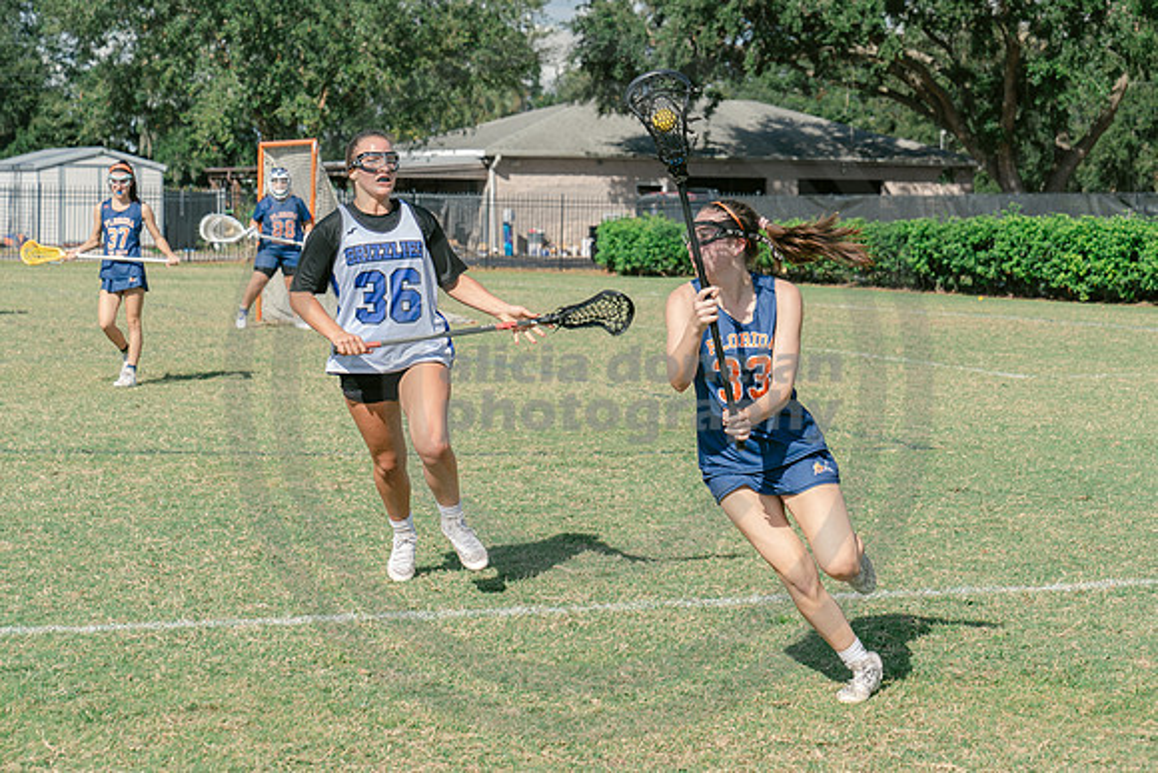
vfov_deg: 15.0
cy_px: 270
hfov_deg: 22.3
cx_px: 753
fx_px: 2929
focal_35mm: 91
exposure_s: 1/1000
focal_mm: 70
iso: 250
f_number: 5.6
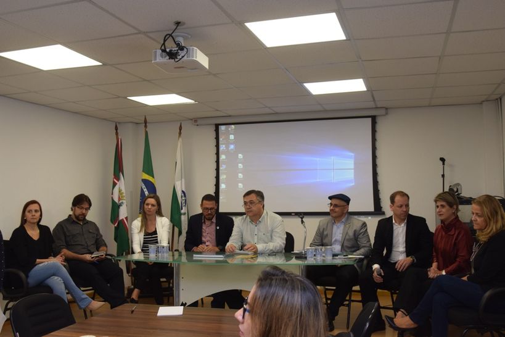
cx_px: 252
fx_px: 505
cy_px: 168
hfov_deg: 53.1
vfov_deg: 36.9
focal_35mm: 36
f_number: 5.6
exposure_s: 1/125
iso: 800
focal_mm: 24
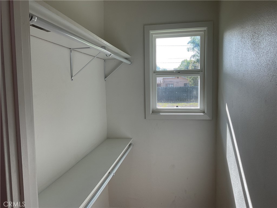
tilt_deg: -4.8
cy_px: 104
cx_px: 138
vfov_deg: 48.2
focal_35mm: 29
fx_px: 232
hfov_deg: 61.7
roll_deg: +1.7
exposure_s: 1/122
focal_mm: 3
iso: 16
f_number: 1.8
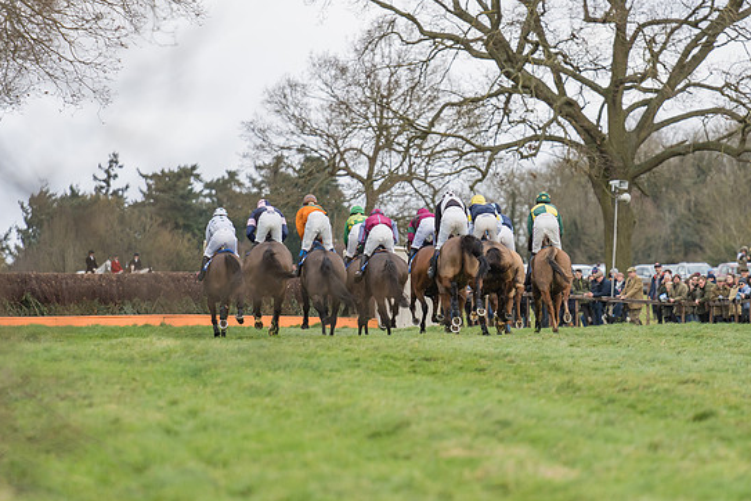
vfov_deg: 3.7
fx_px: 7781
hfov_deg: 5.5
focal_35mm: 373
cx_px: 407
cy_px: 219
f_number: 2.8
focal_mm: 200
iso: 400
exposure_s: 1/1000
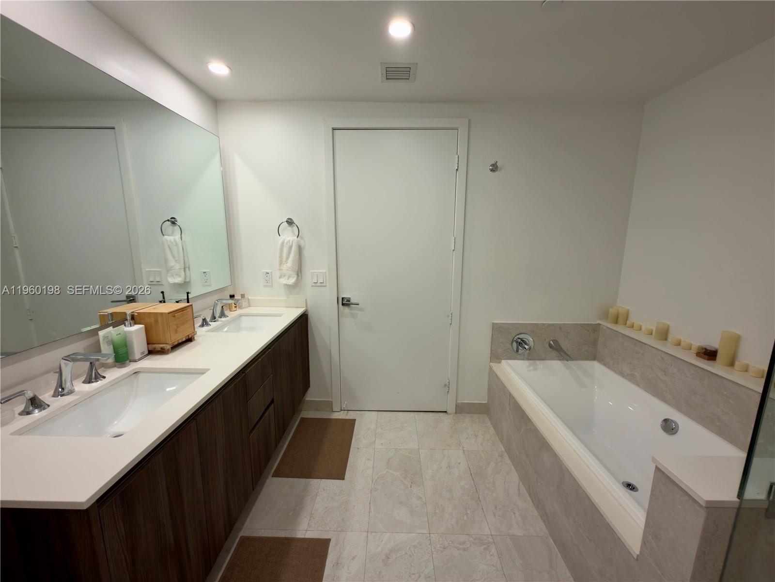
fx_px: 313
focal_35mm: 14
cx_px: 388
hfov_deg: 102.1
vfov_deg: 85.7
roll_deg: -0.5
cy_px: 291
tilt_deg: -10.4
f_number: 2.2
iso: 40
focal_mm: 2.22
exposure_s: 1/40
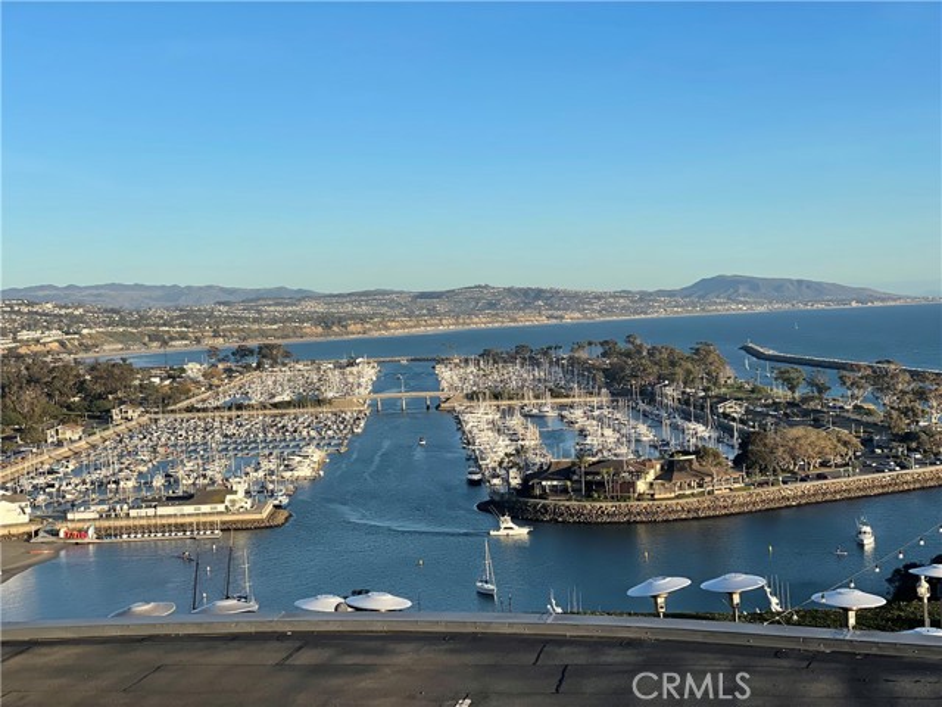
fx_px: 1415
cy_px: 354
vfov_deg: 28.0
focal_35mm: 52
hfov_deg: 36.8
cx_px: 471
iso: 25
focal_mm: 6
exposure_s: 1/1229
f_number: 2
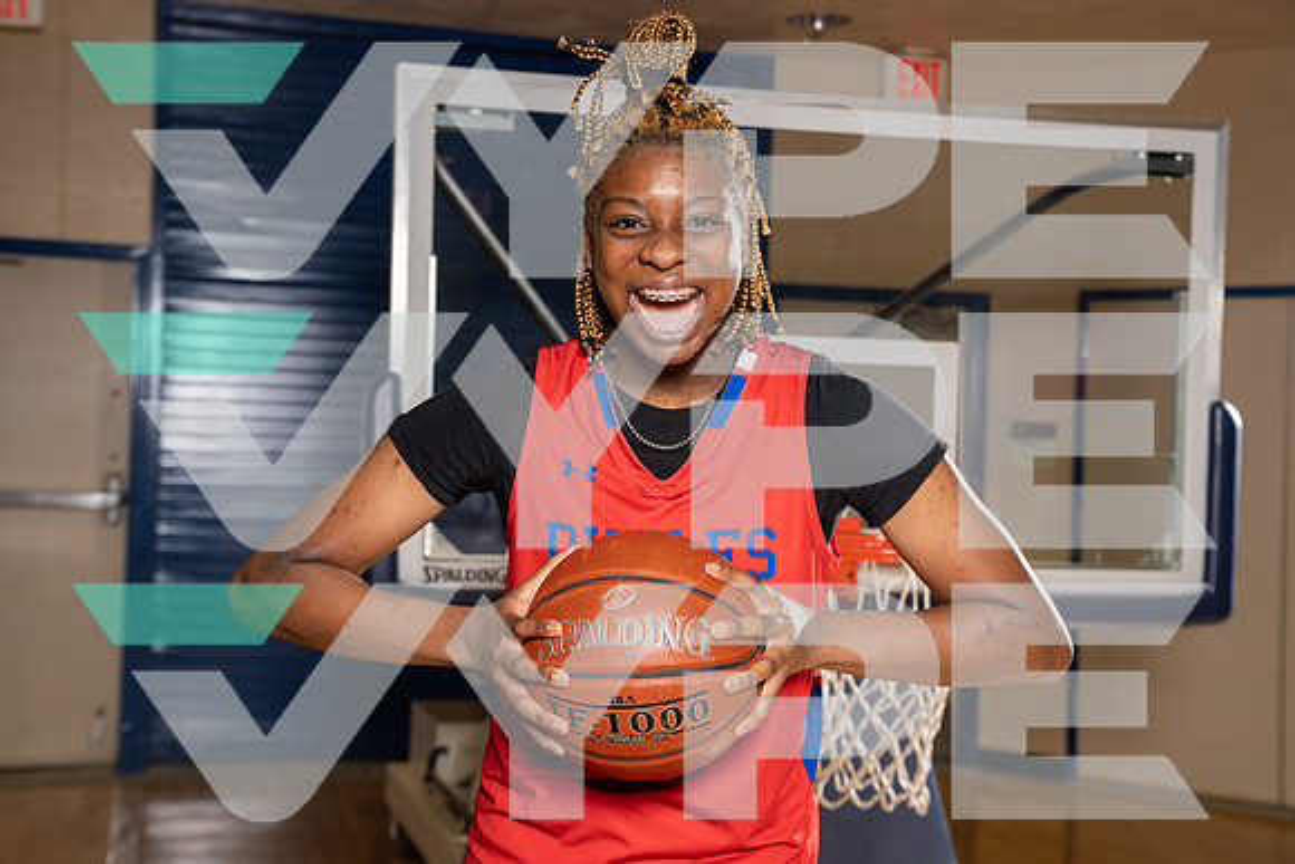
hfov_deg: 37.5
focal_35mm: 53
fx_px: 1907
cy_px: 432
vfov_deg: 25.5
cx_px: 648
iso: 400
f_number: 5.6
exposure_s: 1/250
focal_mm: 53
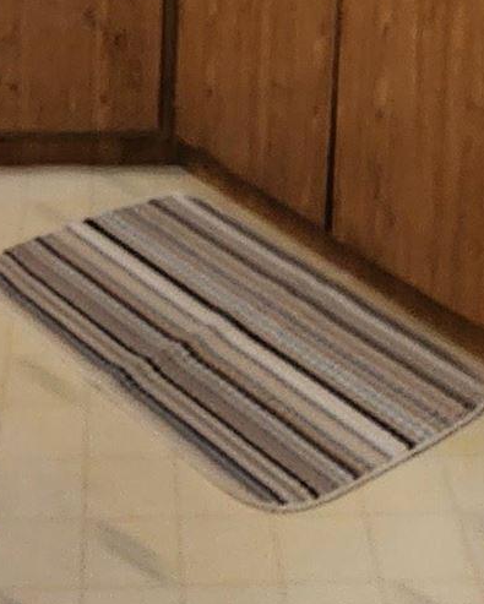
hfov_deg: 19.4
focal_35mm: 79
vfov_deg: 20.5
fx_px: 1413
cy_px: -314
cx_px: 179
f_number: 2.2
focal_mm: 2.2
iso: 160
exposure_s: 1/60
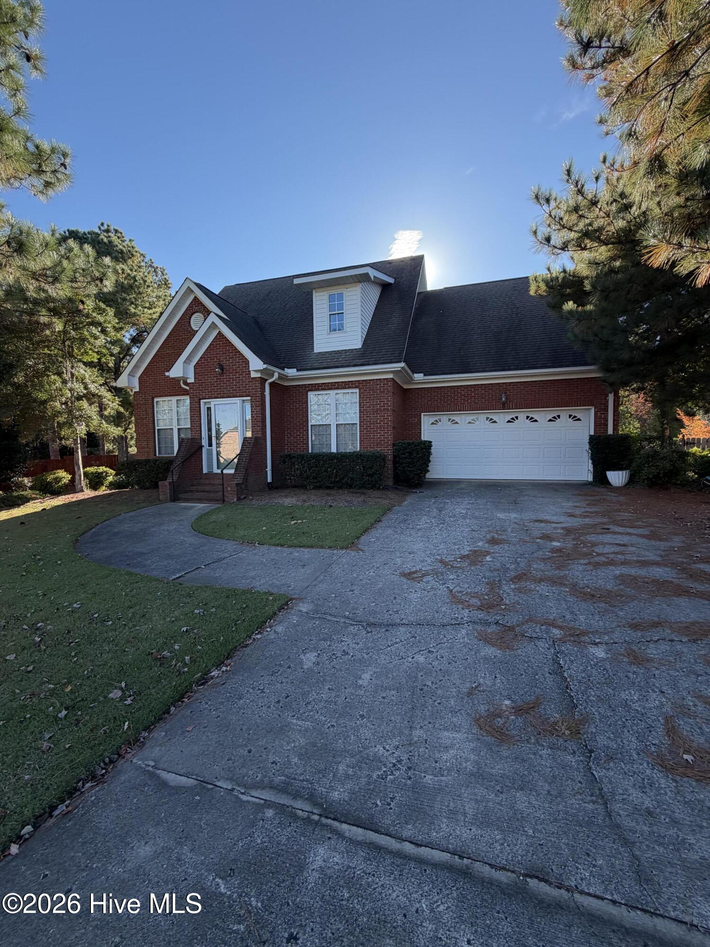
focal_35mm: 14
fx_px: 383
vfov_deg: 102.1
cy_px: 474
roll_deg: +0.2
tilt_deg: -2.9
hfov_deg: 85.7
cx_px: 355
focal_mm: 2.22
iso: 40
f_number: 2.2
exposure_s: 1/502
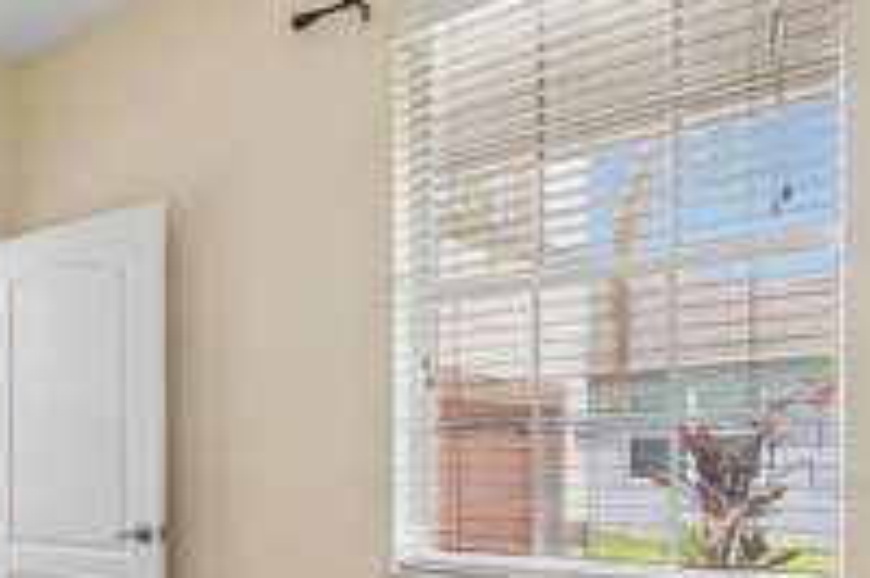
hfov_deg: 40.9
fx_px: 869
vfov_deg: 35.3
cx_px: -117
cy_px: 485
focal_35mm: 36
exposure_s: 1/6
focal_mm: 10
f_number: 7.1
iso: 100
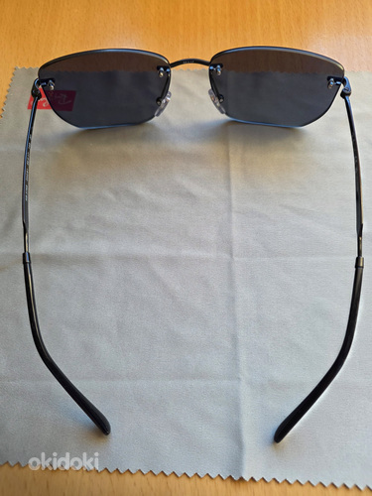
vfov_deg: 73.9
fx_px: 330
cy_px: 248
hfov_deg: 58.9
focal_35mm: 23
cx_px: 186
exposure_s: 1/101
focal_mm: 6.25
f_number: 1.7
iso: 200
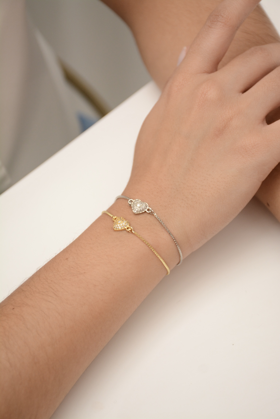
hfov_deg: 16.3
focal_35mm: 84
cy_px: 210
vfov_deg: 24.2
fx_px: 980
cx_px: 140
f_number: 6.3
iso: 500
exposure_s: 1/640
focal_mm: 56
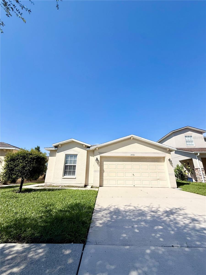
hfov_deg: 85.7
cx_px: 103
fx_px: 111
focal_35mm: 14
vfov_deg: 102.1
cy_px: 138
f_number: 2.2
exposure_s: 1/5155
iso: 50
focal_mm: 2.22
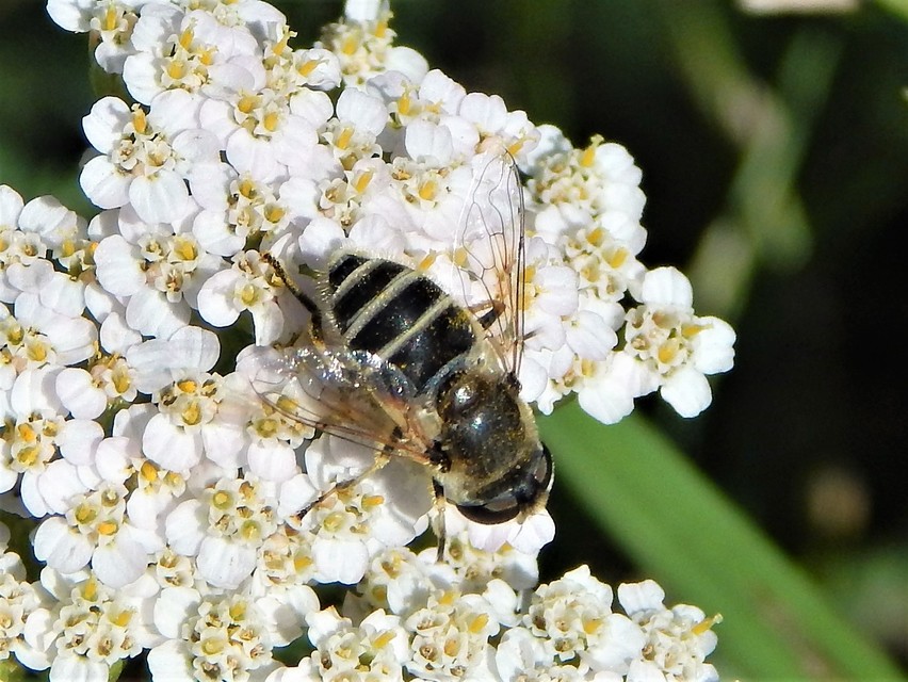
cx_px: 454
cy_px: 341
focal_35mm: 131
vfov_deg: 11.3
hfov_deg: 15.0
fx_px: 3438
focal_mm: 23.4
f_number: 9.6
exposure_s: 1/400
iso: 125
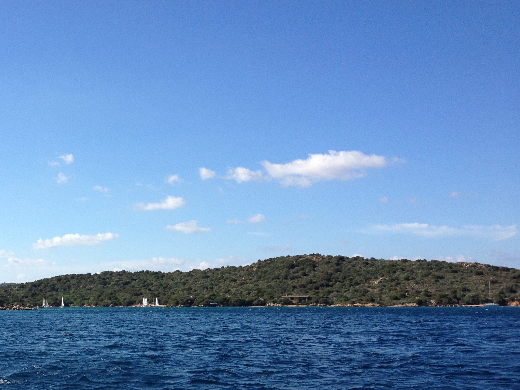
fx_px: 811
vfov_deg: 26.8
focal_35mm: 54
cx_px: 120
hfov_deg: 34.7
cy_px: 279
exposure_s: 1/1623
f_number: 2.4
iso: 64
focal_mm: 4.28
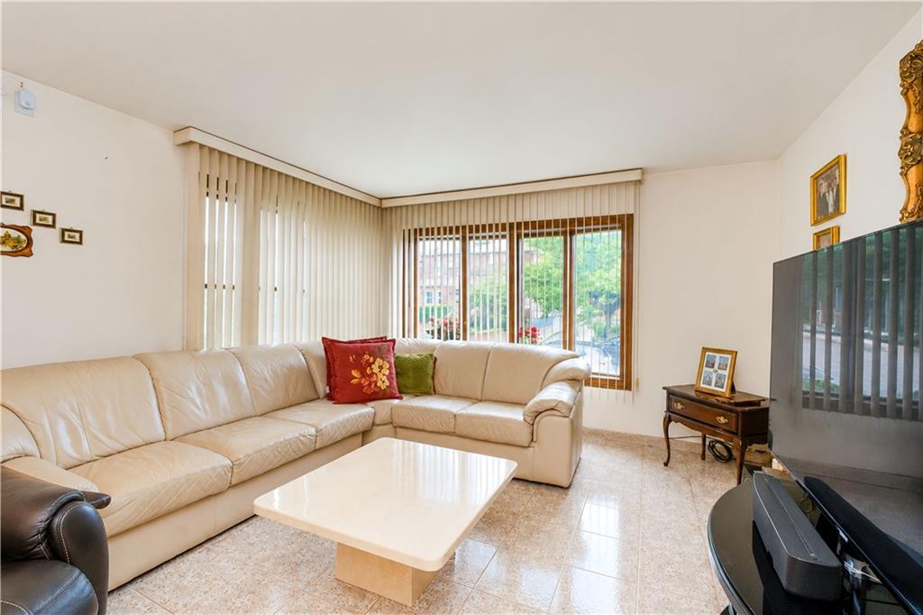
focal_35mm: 15
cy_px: 308
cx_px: 462
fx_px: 384
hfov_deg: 100.4
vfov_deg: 77.3
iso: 1600
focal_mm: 10
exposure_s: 1/80
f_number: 7.1
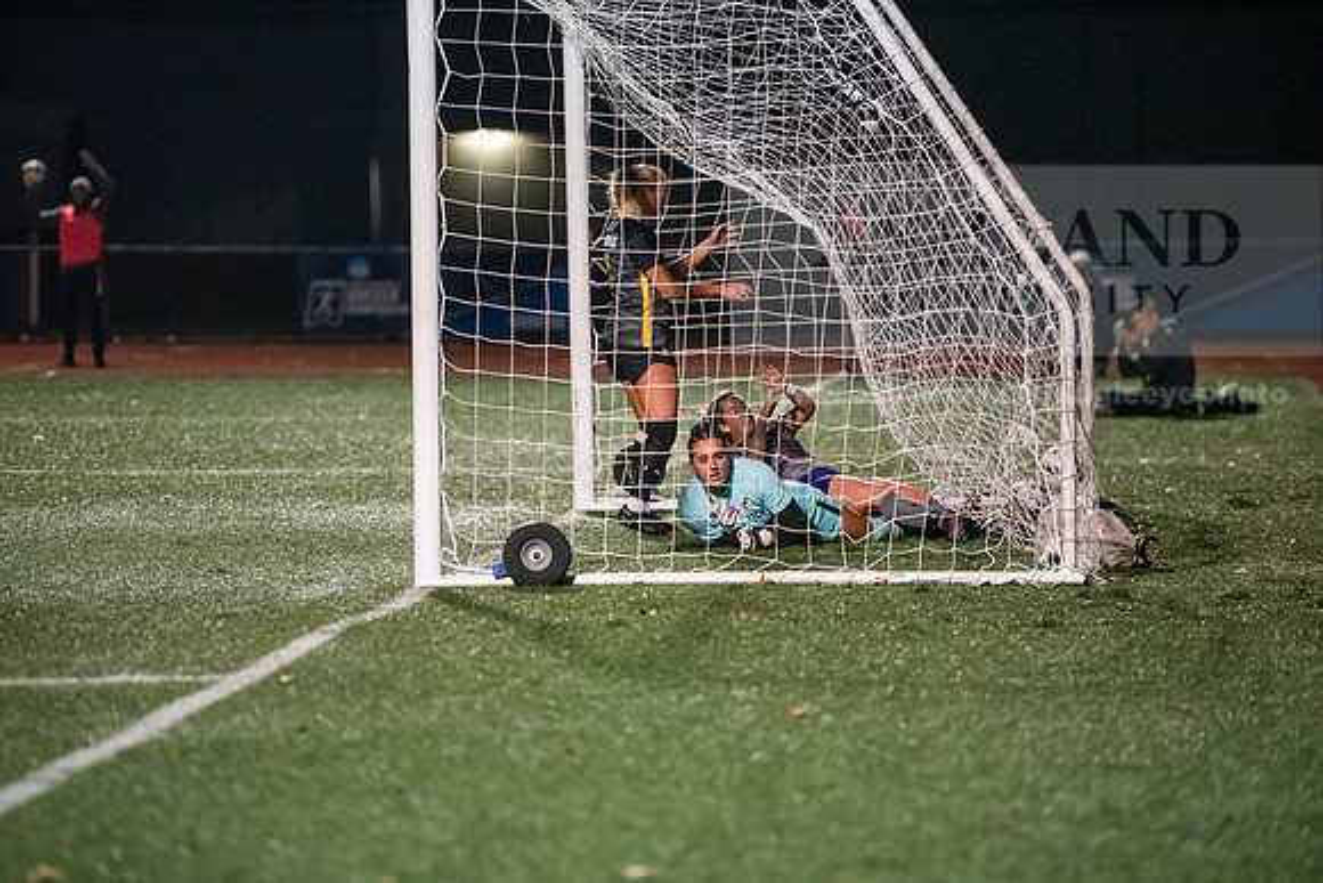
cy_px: 442
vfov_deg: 6.9
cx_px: 662
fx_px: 7351
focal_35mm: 200
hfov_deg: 10.3
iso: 8000
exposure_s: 1/1000
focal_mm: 200
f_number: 2.8
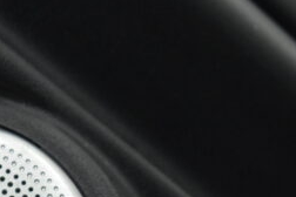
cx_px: -80
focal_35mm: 252
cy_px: 288
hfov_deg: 8.1
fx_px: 2068
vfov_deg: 5.4
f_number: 5.6
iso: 1600
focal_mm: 55
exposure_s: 1/100
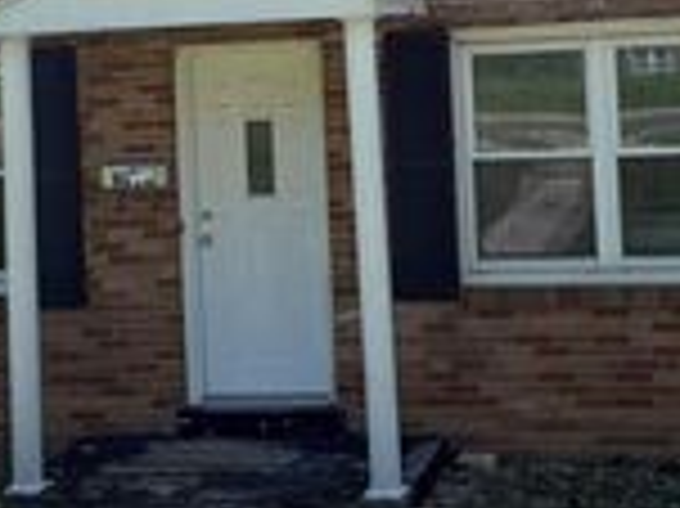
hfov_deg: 22.7
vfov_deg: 17.0
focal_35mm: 86
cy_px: 74
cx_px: 410
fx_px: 1688
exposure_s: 1/2865
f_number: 1.6
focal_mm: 5.96
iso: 50
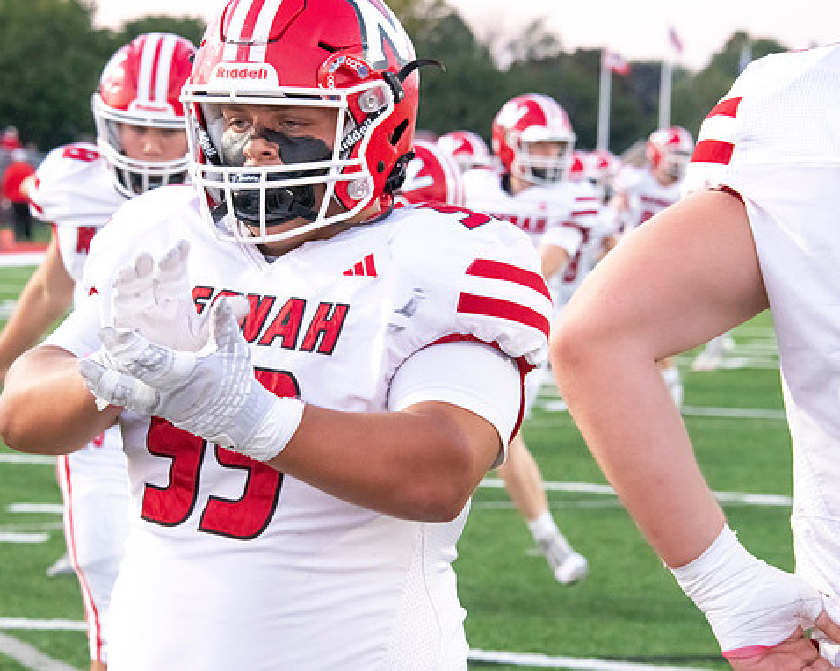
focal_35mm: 114
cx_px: 380
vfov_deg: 13.5
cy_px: 333
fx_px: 2833
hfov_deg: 16.9
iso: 10000
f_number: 7.1
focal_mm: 100
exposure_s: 1/500
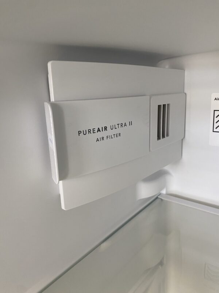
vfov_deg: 67.3
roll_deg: +3.8
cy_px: 146
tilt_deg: -14.0
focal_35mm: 26
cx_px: 110
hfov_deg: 53.1
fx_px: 219
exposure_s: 1/43
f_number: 1.8
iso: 100
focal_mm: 4.25
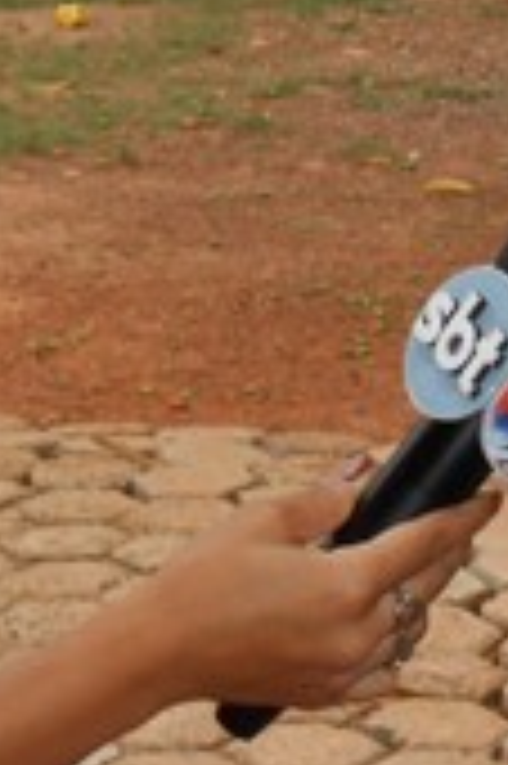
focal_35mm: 154
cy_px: 198
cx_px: 809
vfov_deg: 13.3
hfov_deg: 8.6
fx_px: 3266
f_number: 5.6
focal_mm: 11.3
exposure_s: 1/60
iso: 200
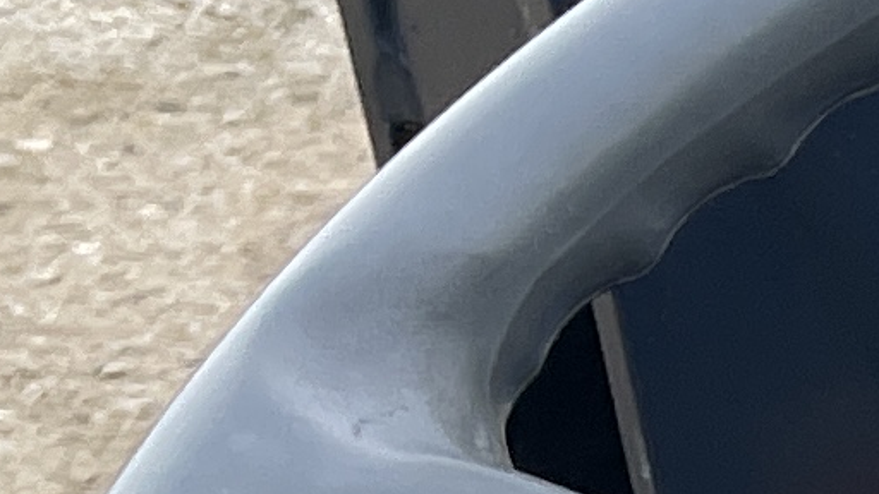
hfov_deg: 8.2
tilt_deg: -35.5
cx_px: 2642
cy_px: 2091
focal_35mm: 223
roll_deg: -0.5
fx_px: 5198
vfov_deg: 4.8
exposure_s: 1/121
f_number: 1.6
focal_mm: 4.2
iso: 64
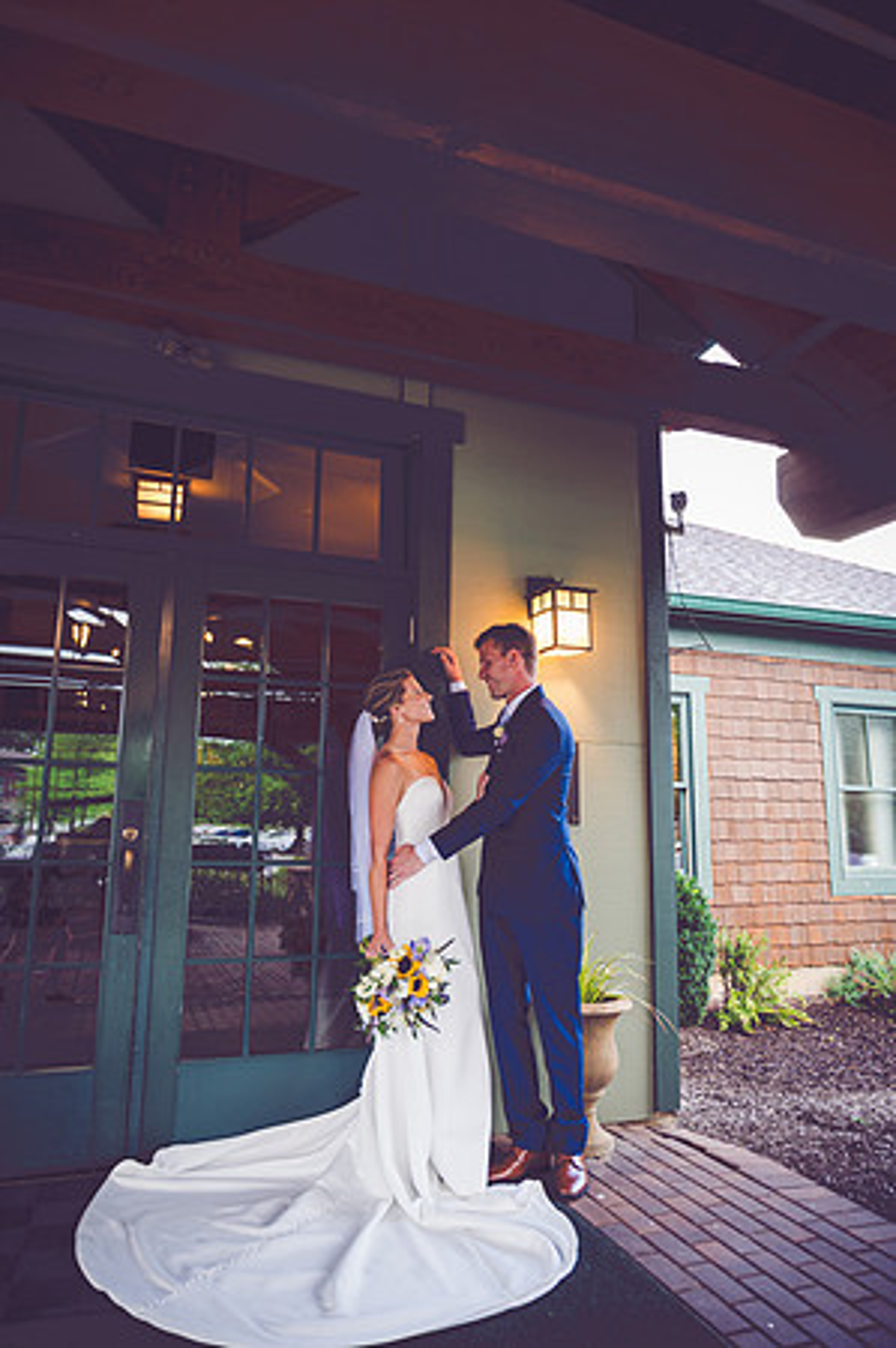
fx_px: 898
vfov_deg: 73.8
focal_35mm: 24
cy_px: 674
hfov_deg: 53.0
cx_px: 448
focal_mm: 24
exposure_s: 1/125
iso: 1000
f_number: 4
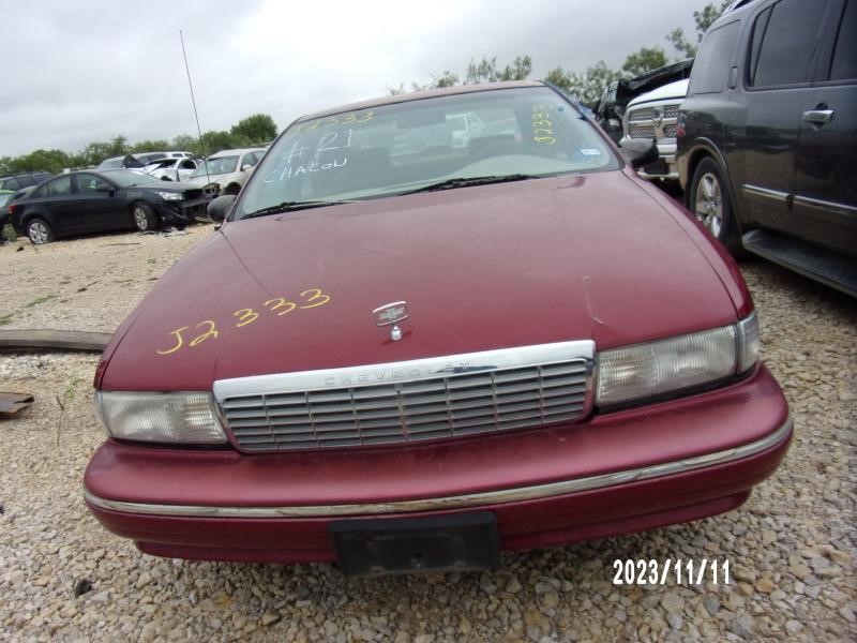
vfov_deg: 56.8
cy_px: 322
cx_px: 428
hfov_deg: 71.6
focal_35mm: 24
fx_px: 594
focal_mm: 4.3
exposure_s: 1/550
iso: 80
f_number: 3.3
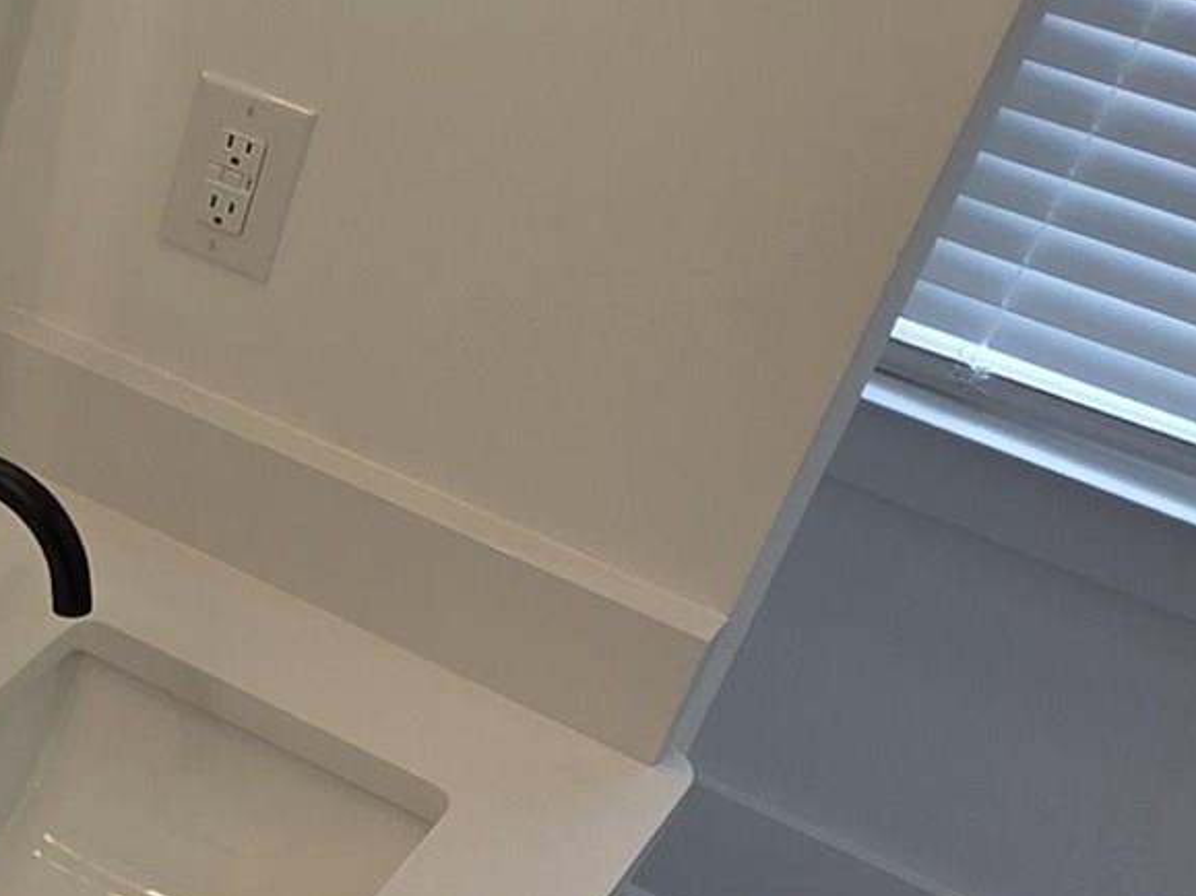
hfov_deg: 22.7
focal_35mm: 69
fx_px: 2383
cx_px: -618
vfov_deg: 21.2
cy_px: 628
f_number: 1.9
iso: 40
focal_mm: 2.2
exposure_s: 1/120
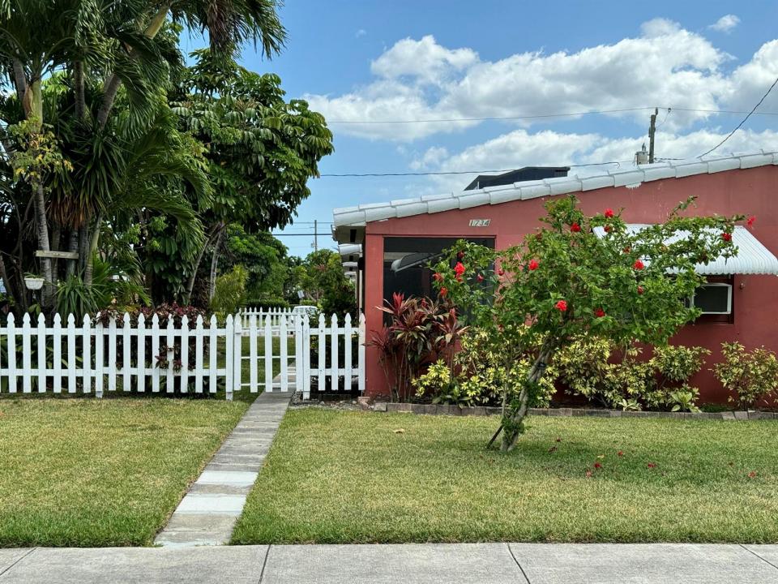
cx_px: 389
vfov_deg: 30.3
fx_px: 1079
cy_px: 292
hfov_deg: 39.7
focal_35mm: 48
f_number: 1.78
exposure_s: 1/3817
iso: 64
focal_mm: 6.76
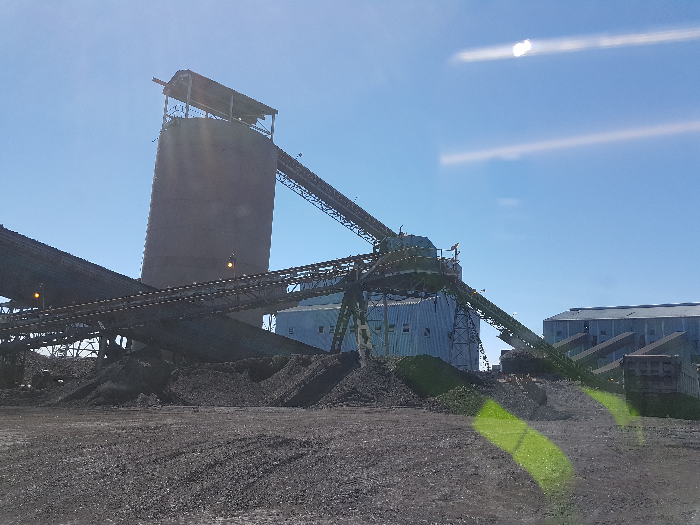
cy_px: 262
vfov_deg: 53.1
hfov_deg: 67.3
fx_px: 526
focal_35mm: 26
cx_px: 350
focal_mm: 4.2
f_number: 1.7
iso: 40
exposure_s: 1/1380
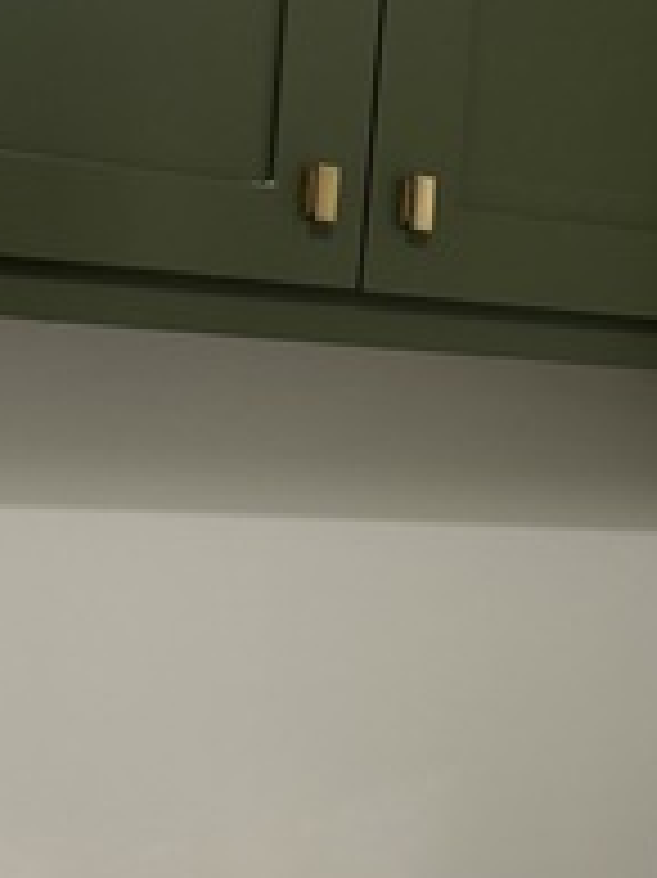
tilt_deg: -6.7
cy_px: 466
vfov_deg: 23.8
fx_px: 2077
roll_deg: -5.9
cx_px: 652
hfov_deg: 17.6
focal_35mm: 82
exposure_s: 1/60
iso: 200
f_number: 1.78
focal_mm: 6.76
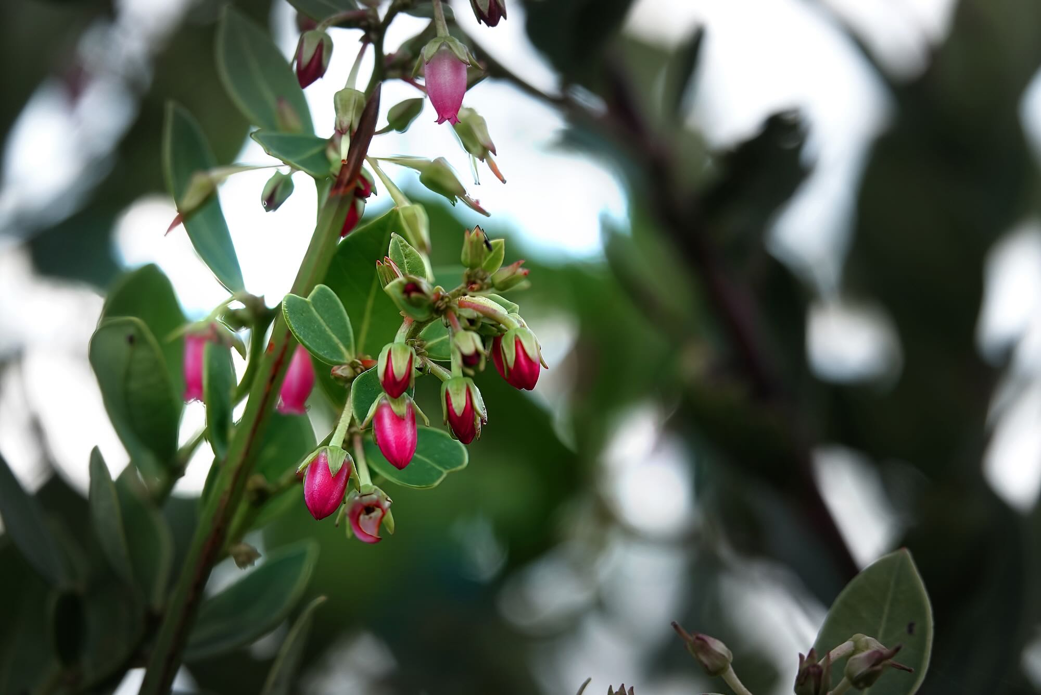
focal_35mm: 412
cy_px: 348
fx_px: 11915
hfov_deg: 5.0
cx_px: 520
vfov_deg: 3.3
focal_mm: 151.11
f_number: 4
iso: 125
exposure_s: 1/250
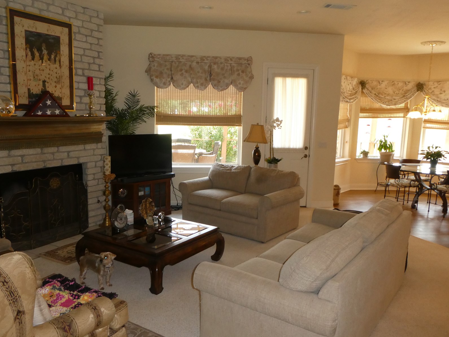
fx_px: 376
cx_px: 217
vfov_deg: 48.2
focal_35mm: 29
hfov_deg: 61.6
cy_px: 181
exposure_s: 1/60
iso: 320
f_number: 3.3
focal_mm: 4.3
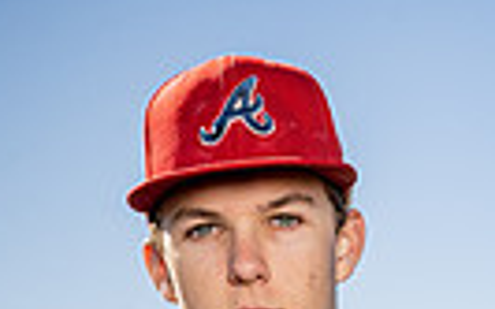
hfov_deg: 14.4
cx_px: 357
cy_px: 830
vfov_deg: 8.1
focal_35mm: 145
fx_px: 1955
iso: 125
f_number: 8
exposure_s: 1/250
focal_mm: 42
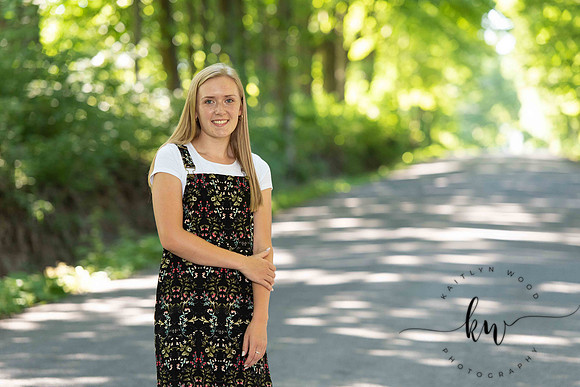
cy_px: 194
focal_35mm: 140
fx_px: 2256
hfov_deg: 14.7
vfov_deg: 9.8
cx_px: 290
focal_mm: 140
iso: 640
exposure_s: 1/200
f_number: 3.5
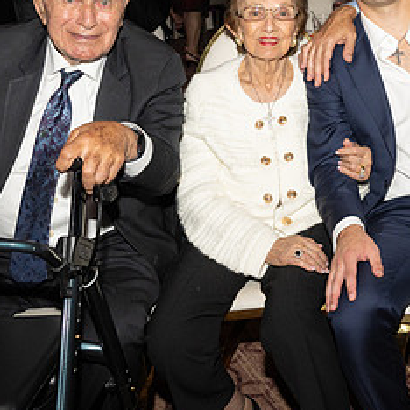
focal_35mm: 63
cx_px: 360
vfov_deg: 26.7
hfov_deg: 26.5
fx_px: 844
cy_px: 68
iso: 800
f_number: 5.6
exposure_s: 1/100
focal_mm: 27
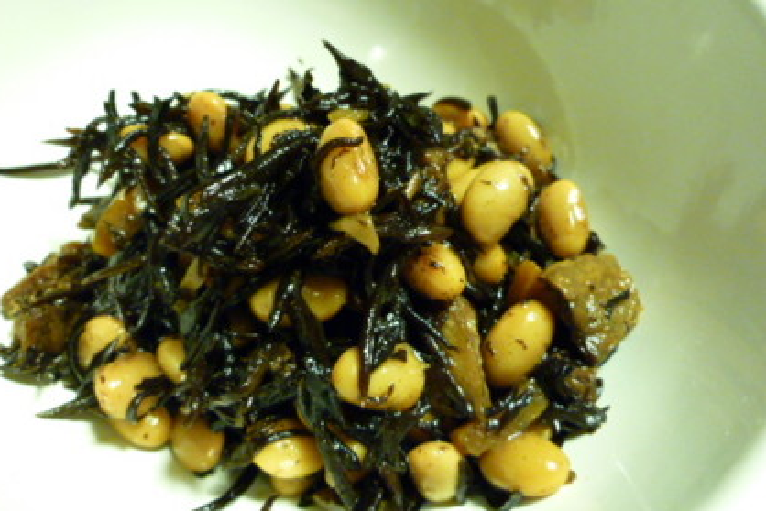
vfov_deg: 46.4
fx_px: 596
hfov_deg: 65.4
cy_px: 266
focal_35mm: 28
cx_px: 359
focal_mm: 4.5
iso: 400
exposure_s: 1/10
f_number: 2.8
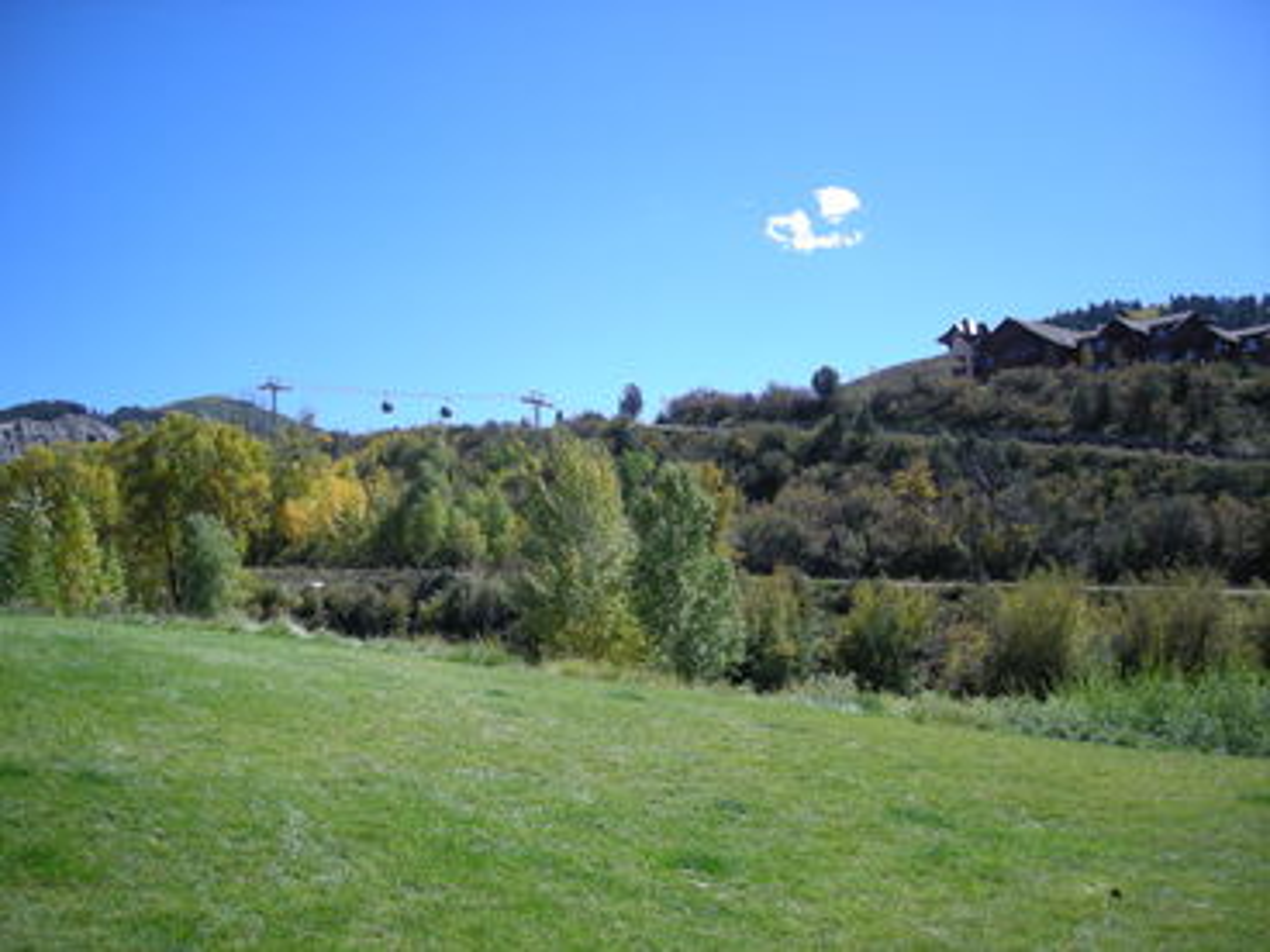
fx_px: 1284
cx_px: 635
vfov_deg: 40.7
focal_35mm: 35
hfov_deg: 52.6
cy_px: 476
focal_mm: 5.7
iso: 50
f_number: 5.7
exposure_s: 1/164
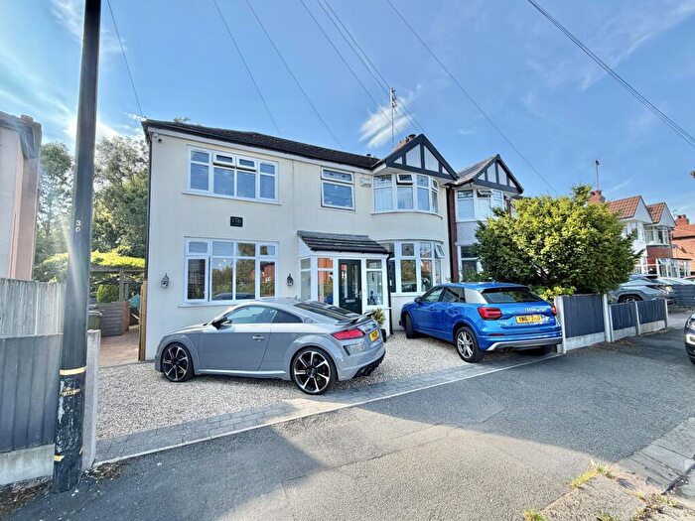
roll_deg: -1.4
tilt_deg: +2.4
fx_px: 281
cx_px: 348
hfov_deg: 102.1
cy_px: 260
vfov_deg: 85.7
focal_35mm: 14
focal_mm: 2.22
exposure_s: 1/502
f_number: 2.2
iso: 50
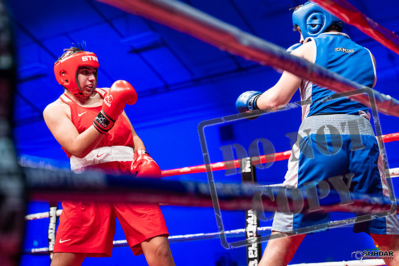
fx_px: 687
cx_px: 200
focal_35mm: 62
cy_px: 133
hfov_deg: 32.4
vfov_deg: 21.9
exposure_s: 1/1000
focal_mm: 62
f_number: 2.8
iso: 4000
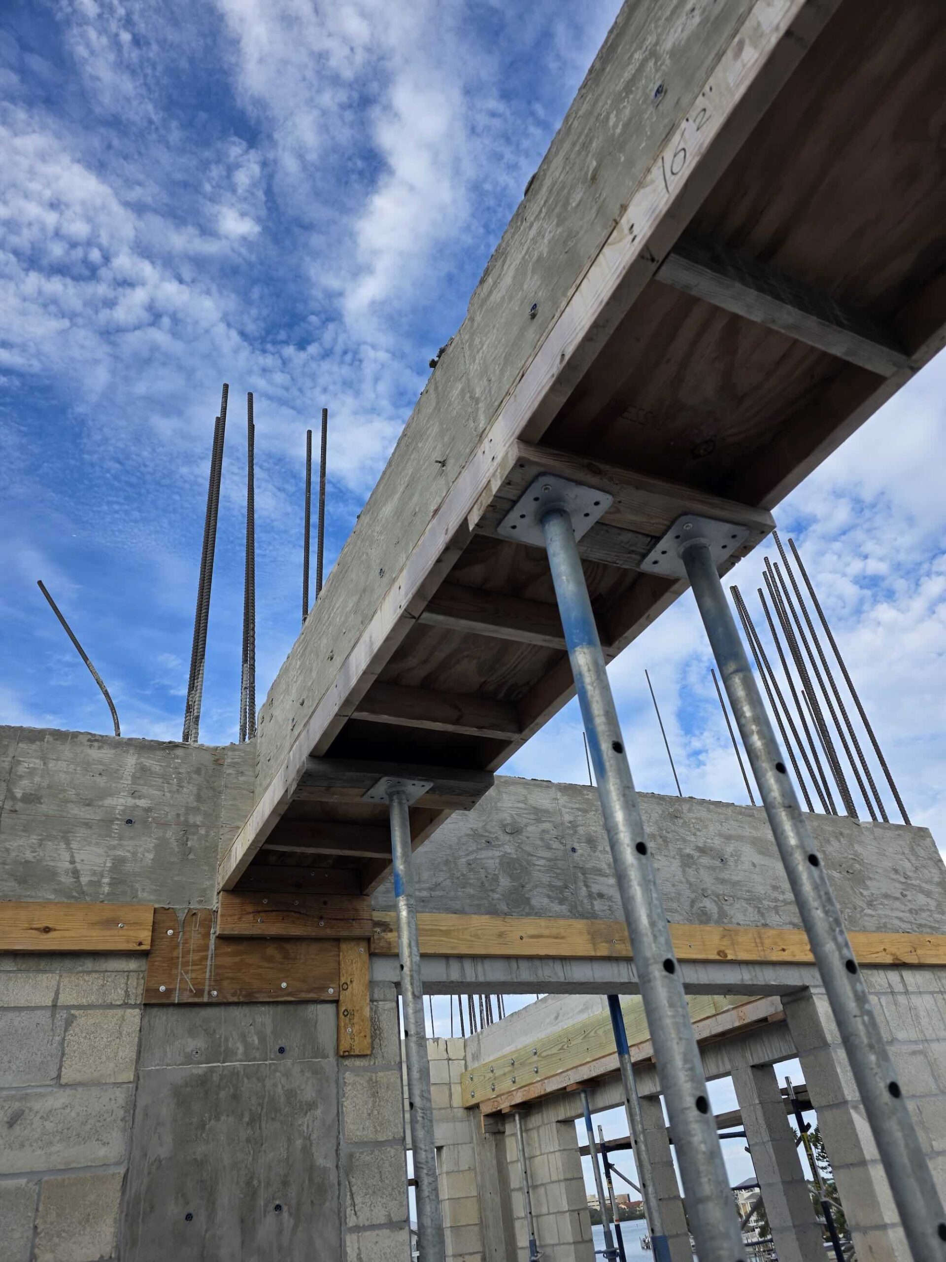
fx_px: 838
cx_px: 473
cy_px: 631
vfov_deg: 73.9
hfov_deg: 58.9
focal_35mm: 23
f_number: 1.7
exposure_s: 1/3194
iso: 80
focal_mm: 6.3
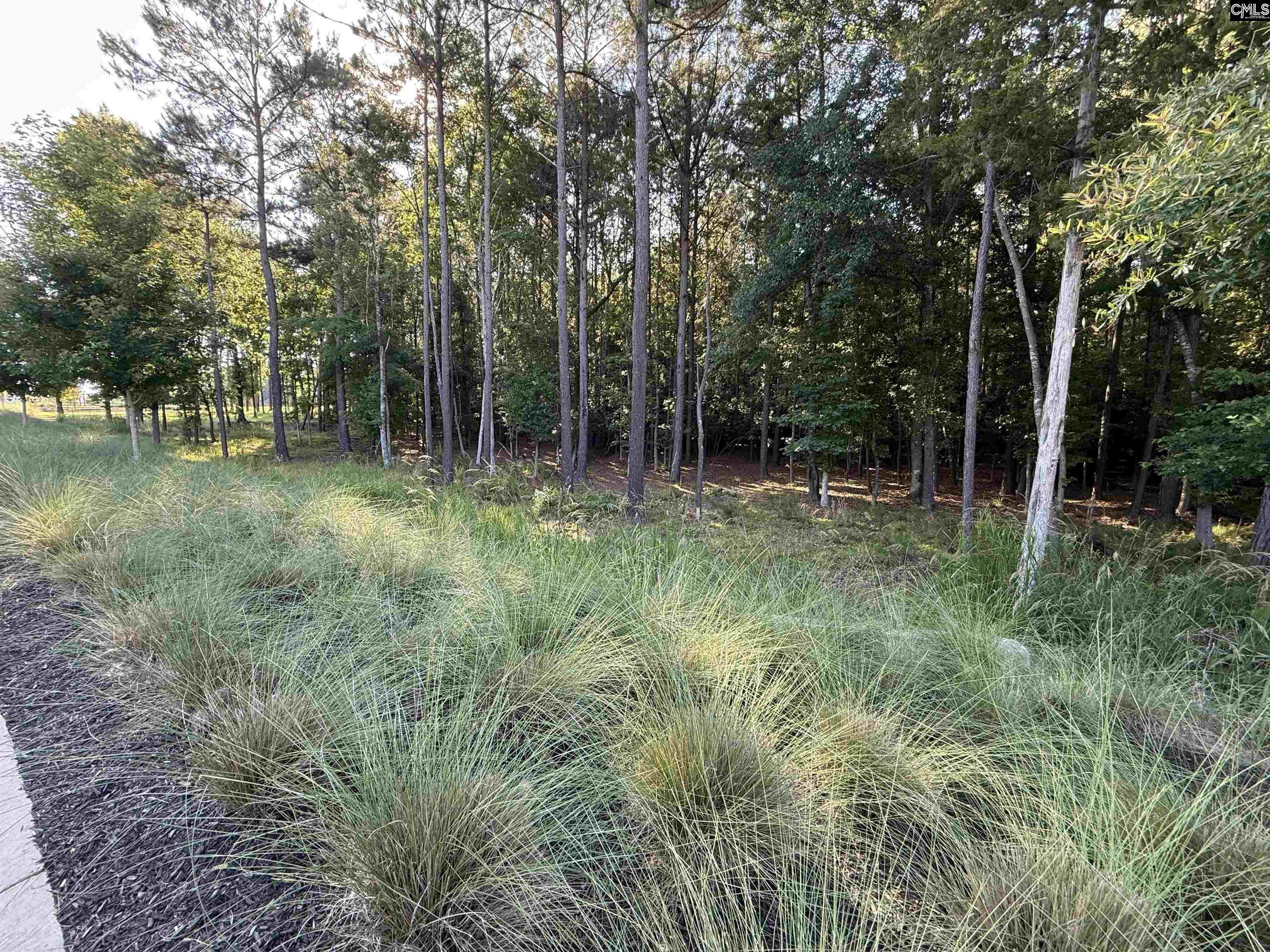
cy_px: 476
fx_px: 514
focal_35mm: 14
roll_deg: -1.3
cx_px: 635
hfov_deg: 102.1
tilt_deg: -5.6
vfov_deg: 85.7
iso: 80
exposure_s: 1/99
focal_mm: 2.22
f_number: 2.2
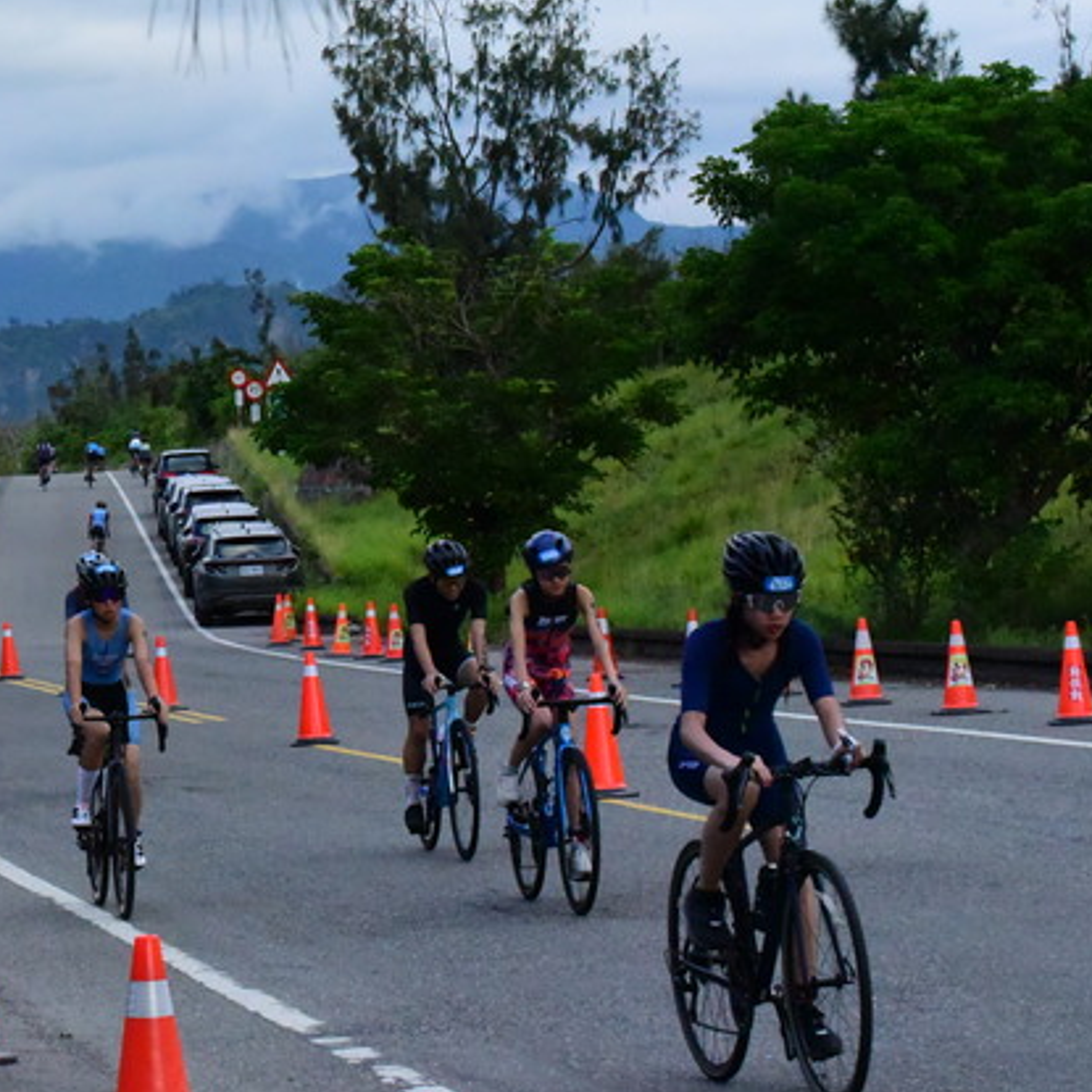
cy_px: 609
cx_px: 113
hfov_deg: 11.8
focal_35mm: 147
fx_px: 5246
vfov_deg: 11.9
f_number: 14
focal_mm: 92
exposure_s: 1/3200
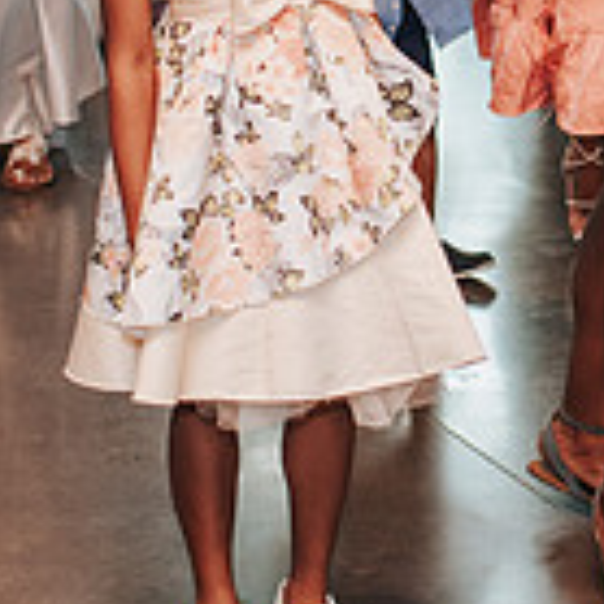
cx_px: 568
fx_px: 3020
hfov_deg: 11.3
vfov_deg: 11.4
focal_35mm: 153
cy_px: 97
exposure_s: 1/160
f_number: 2.8
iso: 500
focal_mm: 35
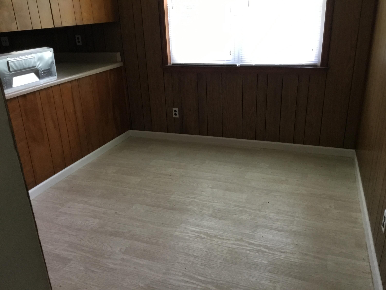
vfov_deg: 45.4
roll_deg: +1.8
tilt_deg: -21.0
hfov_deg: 58.4
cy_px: 145
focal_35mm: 31
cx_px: 193
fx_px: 346
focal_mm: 3.3
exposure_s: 1/30
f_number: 2.4
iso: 100
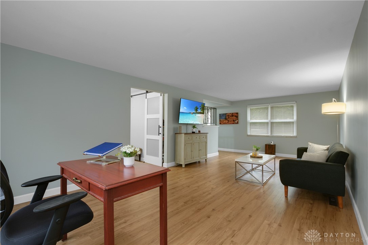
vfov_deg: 77.3
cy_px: 122
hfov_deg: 100.4
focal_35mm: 15
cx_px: 184
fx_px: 153
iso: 250
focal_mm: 10
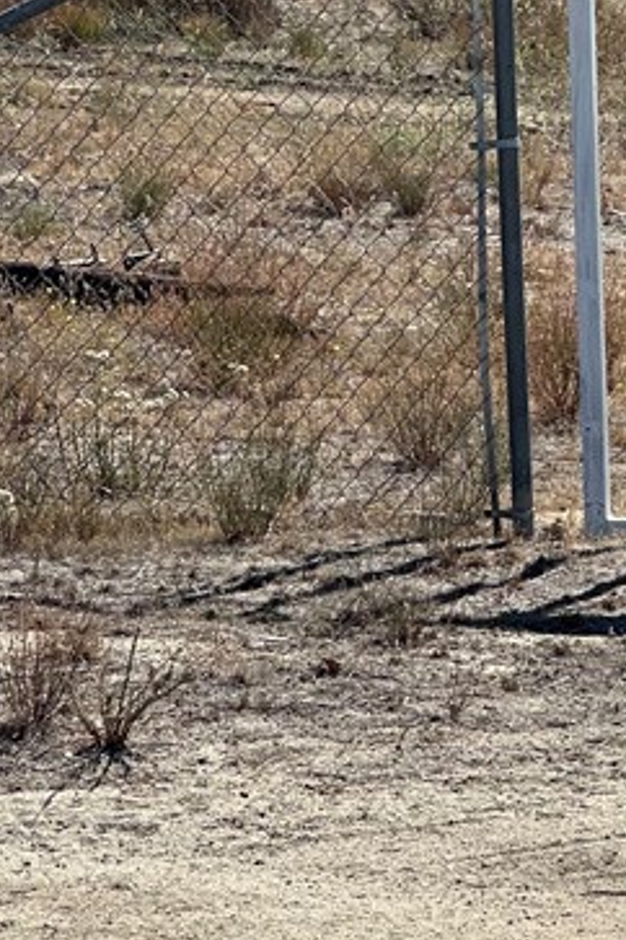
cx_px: 905
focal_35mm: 226
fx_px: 5894
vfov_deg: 9.1
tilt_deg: -2.9
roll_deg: +2.4
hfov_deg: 6.0
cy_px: 91
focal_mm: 9
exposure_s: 1/847
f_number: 2.8
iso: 32
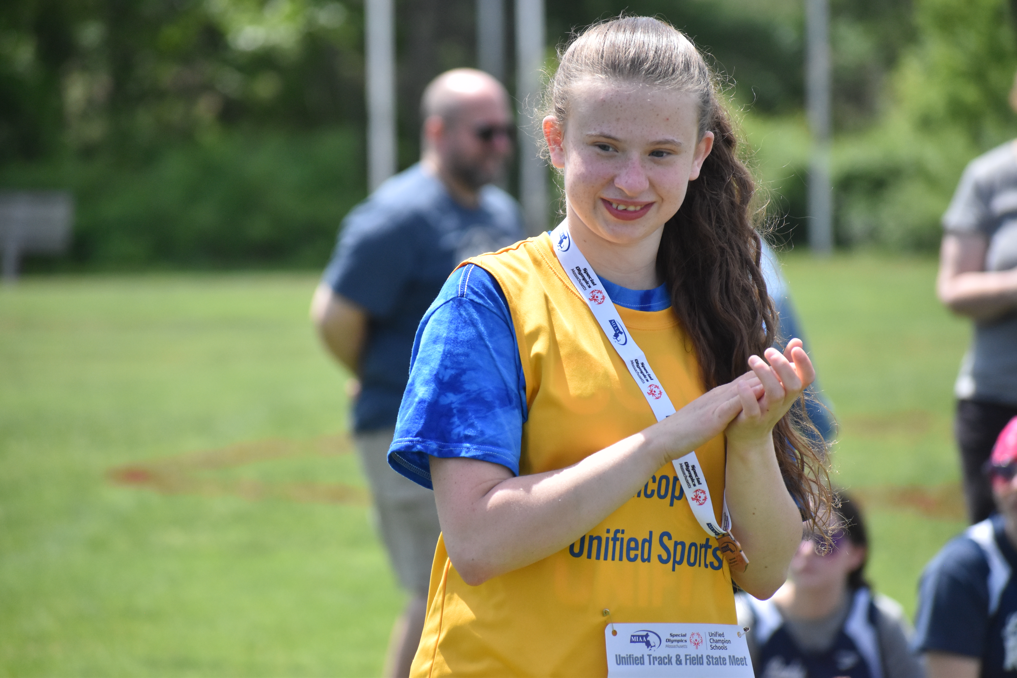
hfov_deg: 7.8
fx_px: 7415
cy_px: 339
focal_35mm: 262
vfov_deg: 5.2
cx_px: 508
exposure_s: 1/4000
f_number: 5
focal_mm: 175
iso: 1100
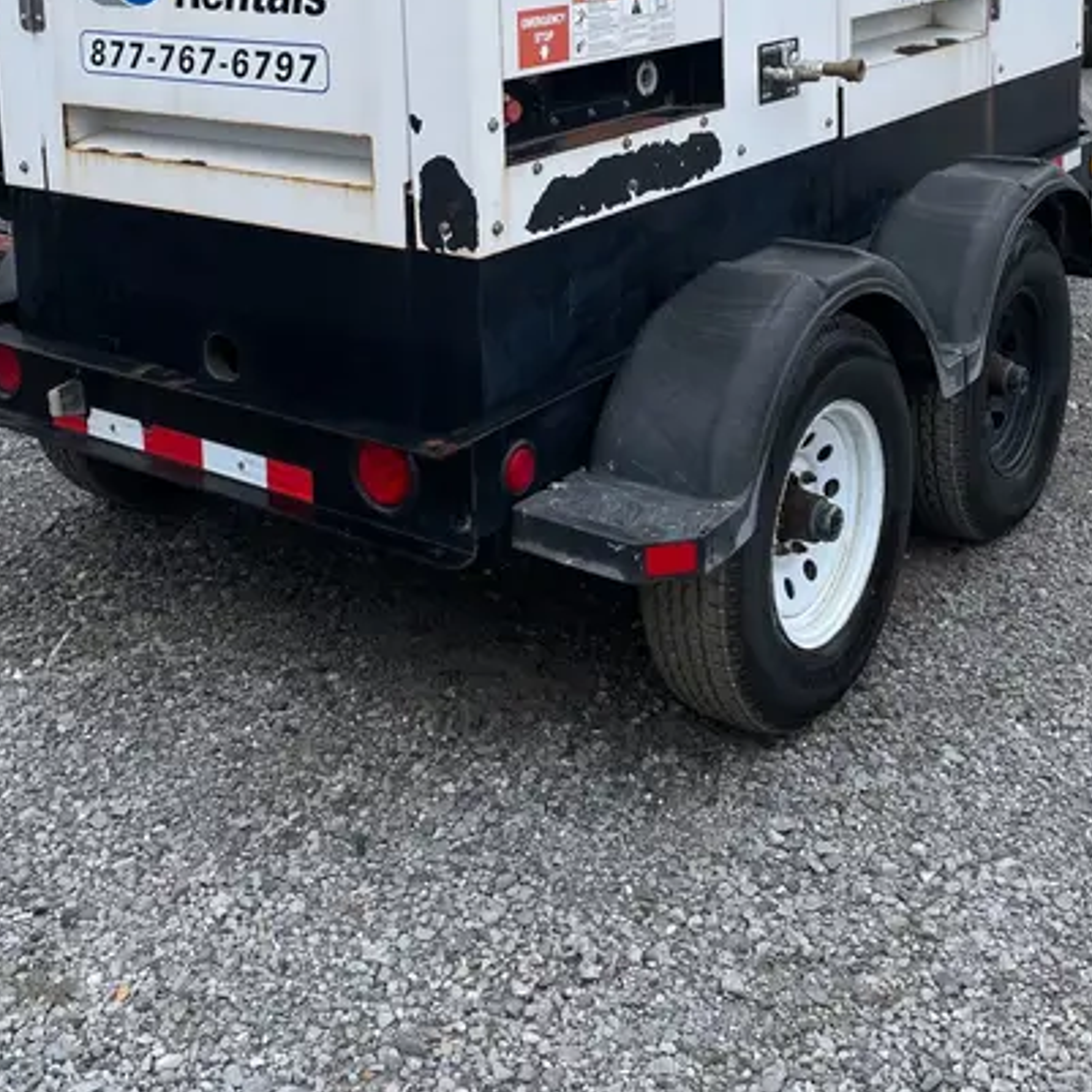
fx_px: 1499
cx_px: 531
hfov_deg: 40.0
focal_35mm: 42
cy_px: 108
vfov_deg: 37.4
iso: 32
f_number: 1.6
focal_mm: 4.2
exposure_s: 1/779
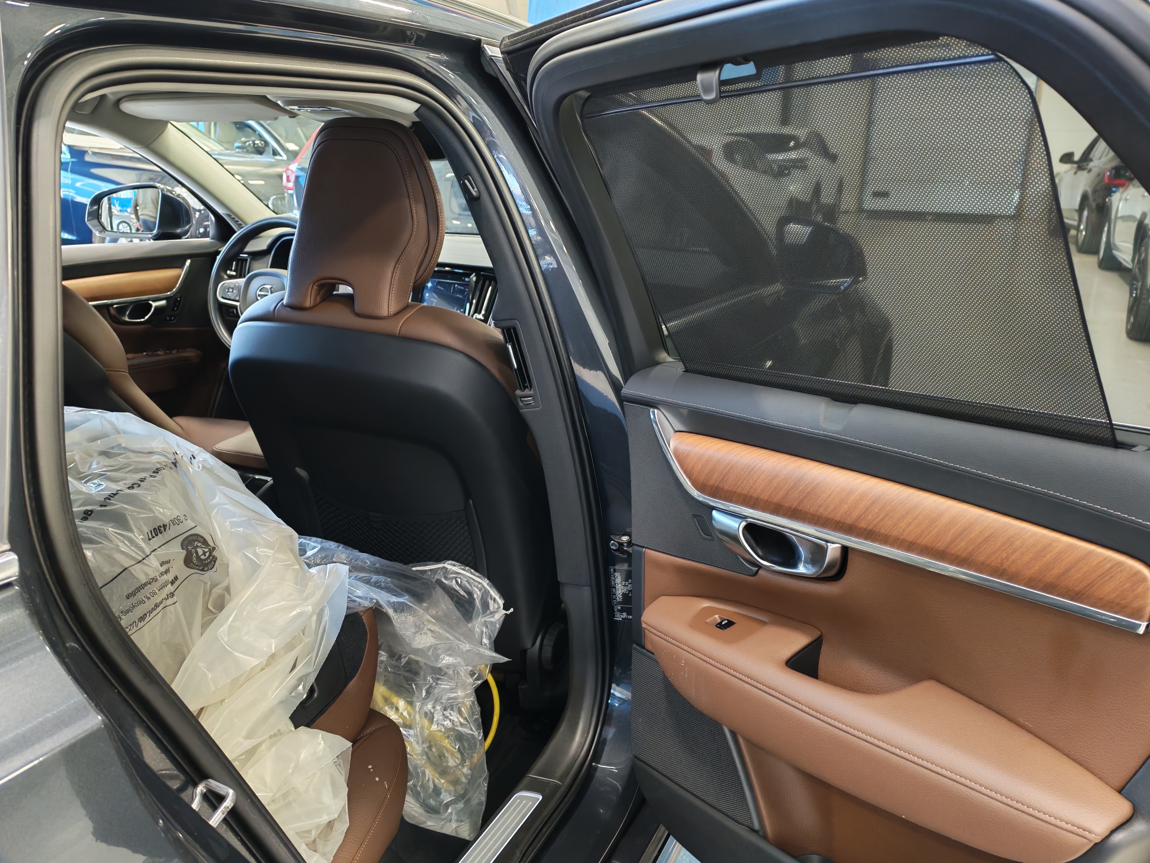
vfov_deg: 45.4
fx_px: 1030
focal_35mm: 31
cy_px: 432
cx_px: 575
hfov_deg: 58.4
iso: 1250
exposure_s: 1/50
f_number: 1.9
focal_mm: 6.12
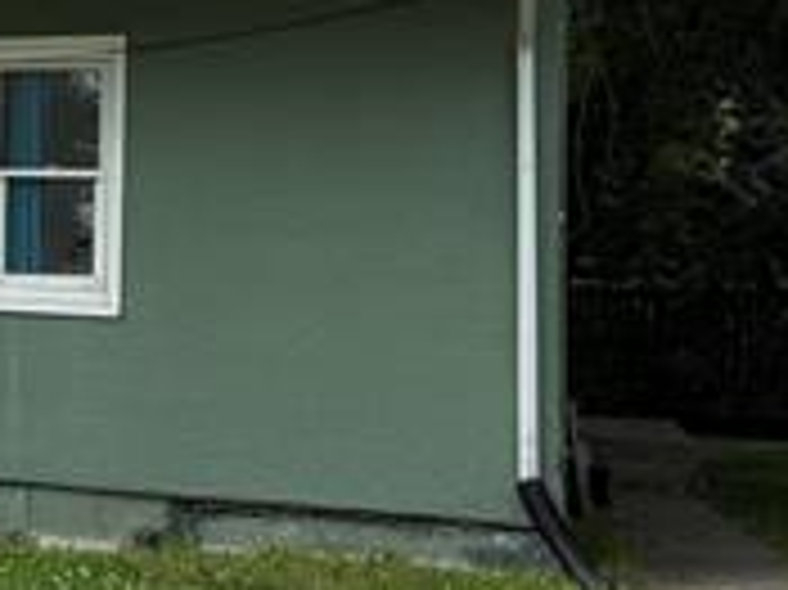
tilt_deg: +3.3
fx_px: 2002
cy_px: 176
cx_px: -504
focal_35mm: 88
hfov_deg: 18.7
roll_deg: -1.5
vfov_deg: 16.7
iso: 80
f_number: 1.78
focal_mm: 6.76
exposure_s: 1/3021
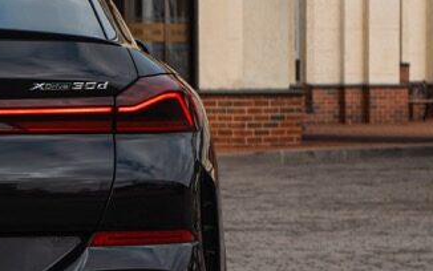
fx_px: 2172
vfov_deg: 7.1
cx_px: -149
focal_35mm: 184
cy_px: 139
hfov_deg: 11.1
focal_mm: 46
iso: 125
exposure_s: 1/500
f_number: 4.5
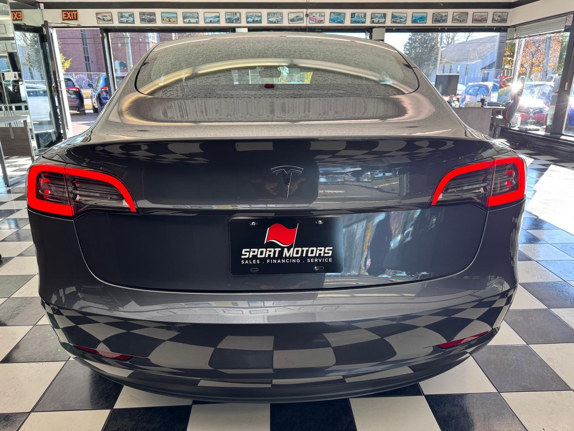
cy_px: 216
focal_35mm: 24
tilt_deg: -18.5
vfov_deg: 56.8
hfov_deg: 71.6
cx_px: 287
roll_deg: +0.1
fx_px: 398
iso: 64
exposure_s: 1/120
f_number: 1.78
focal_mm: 6.76
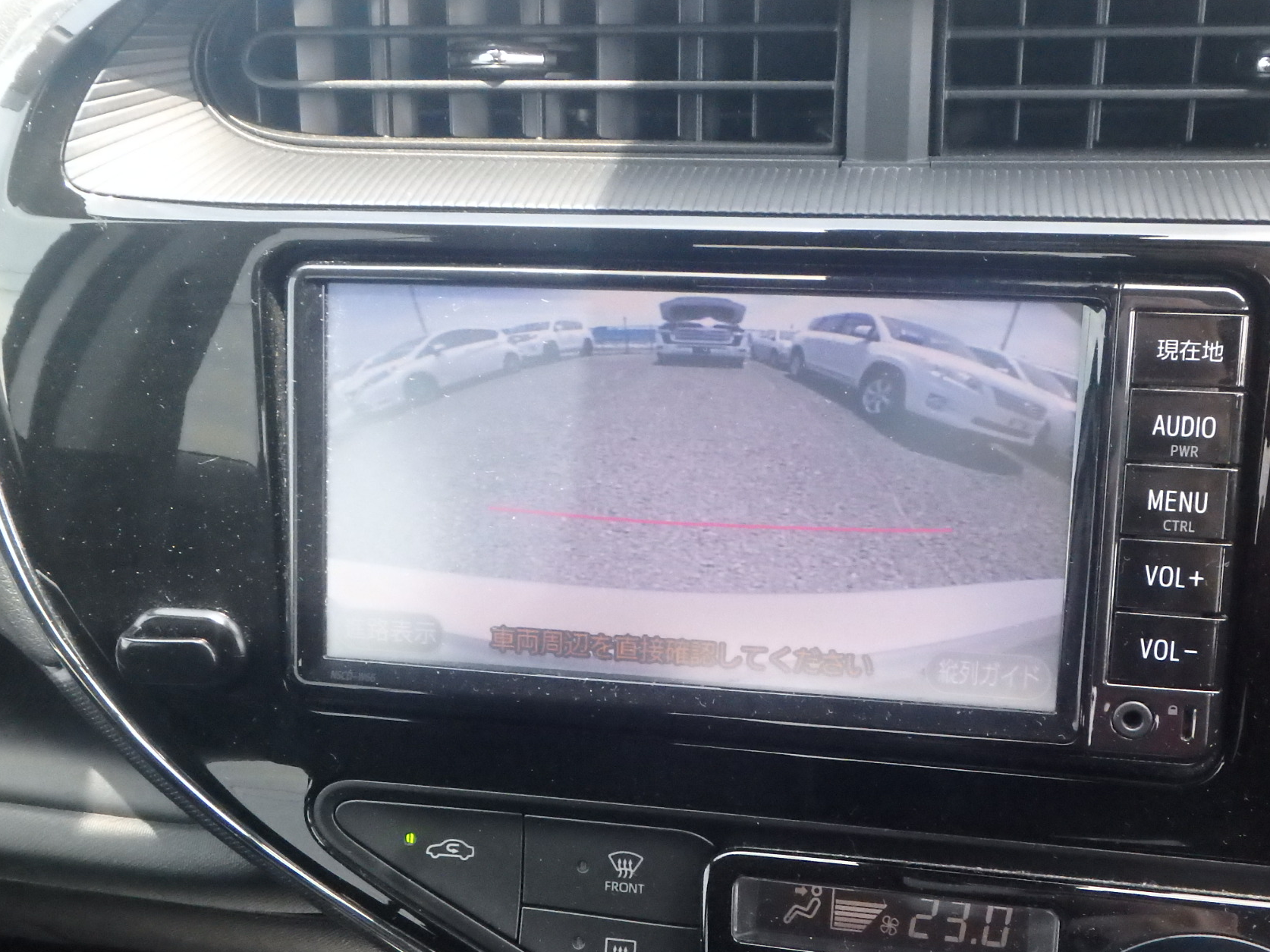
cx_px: 673
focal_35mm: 39
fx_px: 1431
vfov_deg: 36.7
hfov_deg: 47.8
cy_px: 542
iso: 1250
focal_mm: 6
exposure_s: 1/200
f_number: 4.9
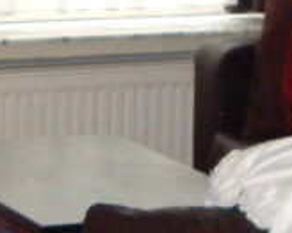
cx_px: 62
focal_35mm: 271
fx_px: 2341
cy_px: 196
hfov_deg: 7.1
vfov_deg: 5.7
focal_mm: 6.2
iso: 200
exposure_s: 1/60
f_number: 2.7
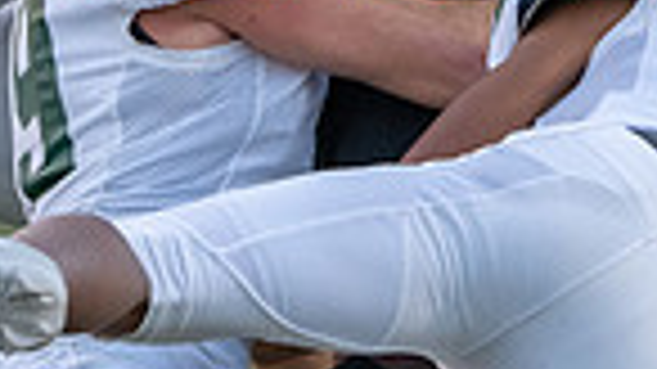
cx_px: 588
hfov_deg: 1.7
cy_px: -250
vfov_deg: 1.0
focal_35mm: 1251
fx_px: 21786
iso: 4000
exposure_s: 1/1000
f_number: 5.6
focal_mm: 232
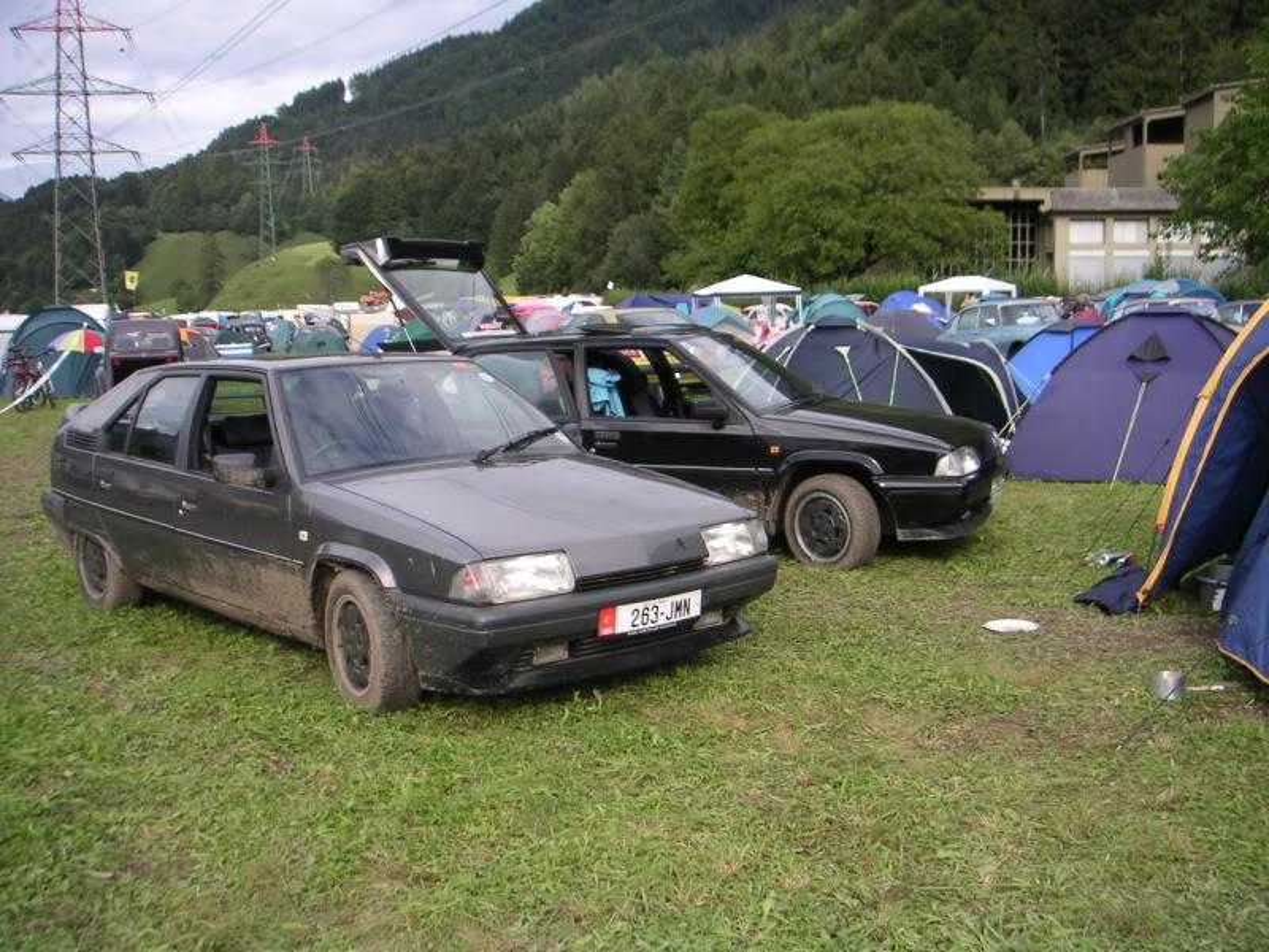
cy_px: 476
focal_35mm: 38
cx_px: 634
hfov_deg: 49.0
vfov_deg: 37.7
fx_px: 1393
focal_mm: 6
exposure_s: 1/350
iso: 50
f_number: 2.8
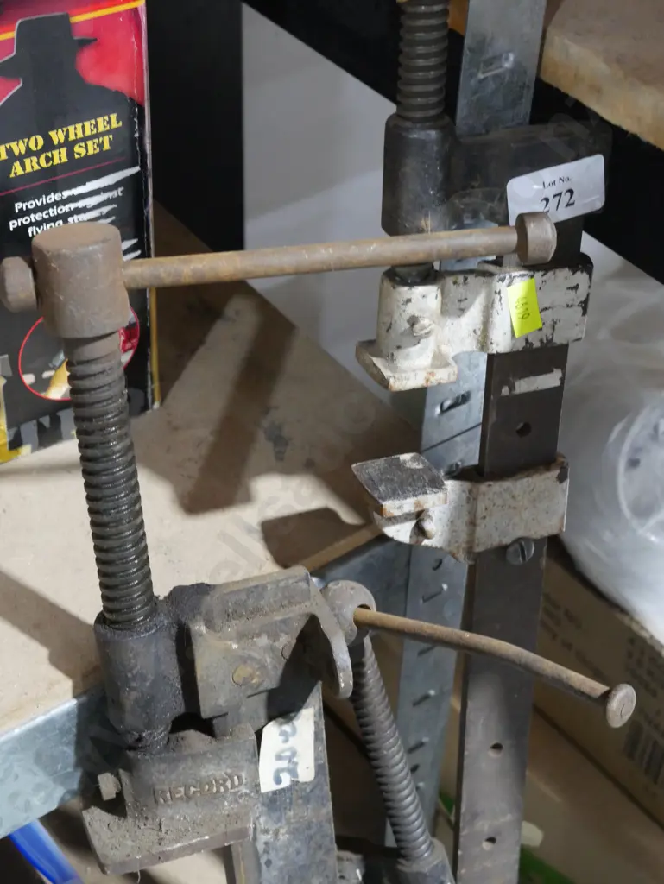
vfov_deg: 33.2
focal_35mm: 58
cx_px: 332
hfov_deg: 25.3
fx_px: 1482
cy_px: 442
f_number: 6.3
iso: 3200
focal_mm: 29
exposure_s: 1/30
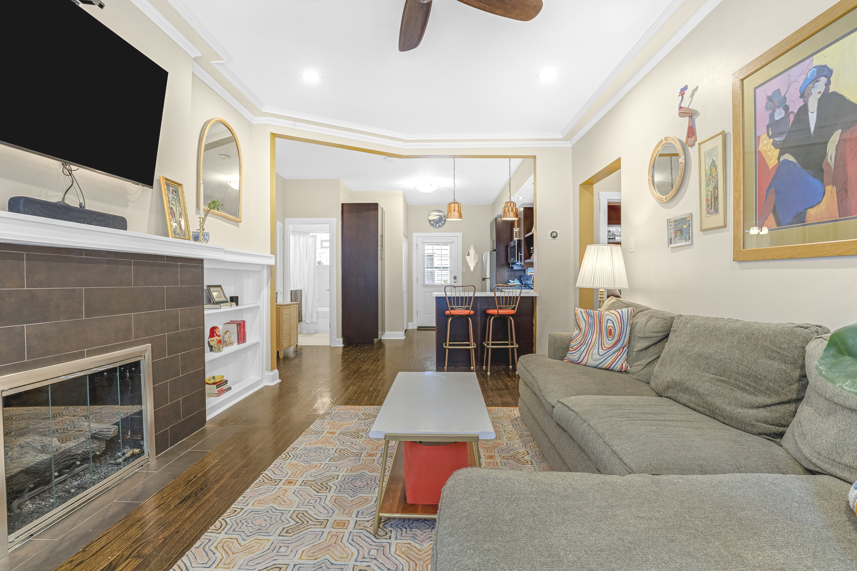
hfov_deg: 96.7
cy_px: 286
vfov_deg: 73.7
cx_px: 428
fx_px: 381
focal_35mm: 16
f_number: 9
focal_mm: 16
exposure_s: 1/8
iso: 640
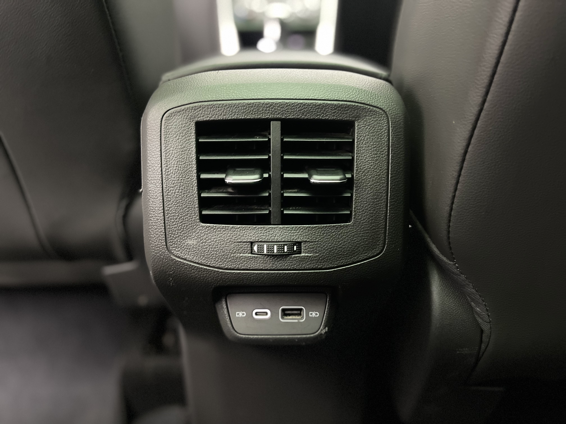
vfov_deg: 53.1
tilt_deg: -26.3
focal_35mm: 26
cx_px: 283
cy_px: 212
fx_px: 425
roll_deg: -0.3
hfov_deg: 67.3
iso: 1000
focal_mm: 5.1
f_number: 1.6
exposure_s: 1/25
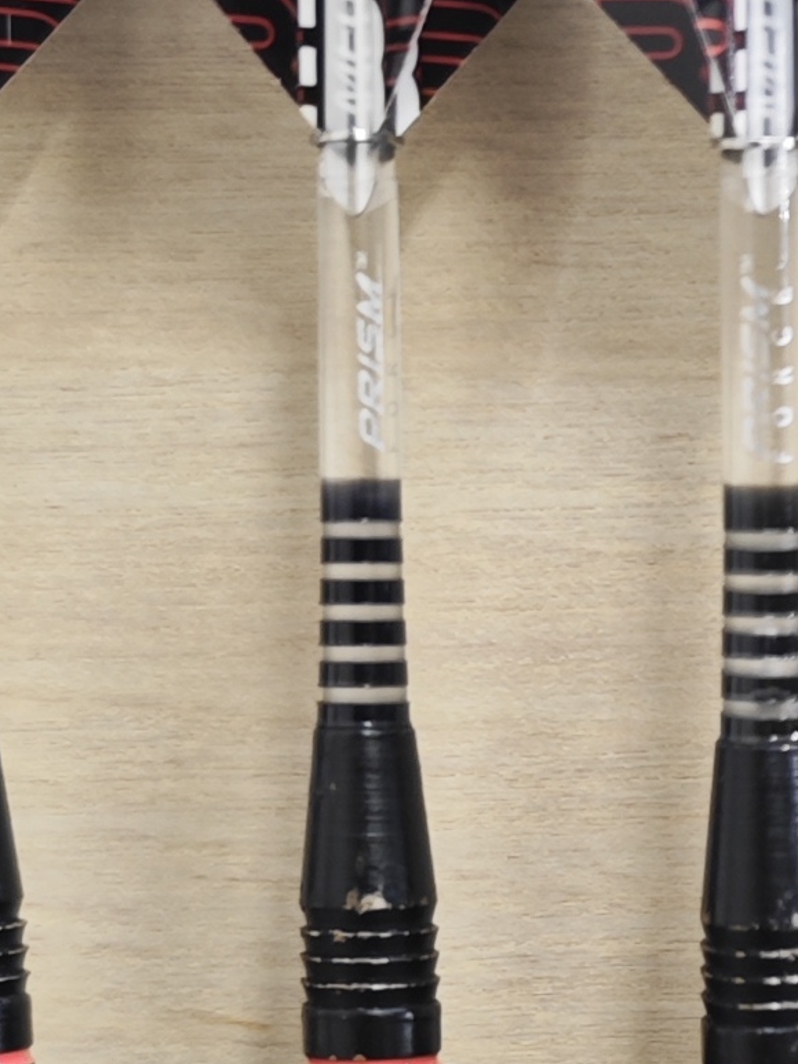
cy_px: 1007
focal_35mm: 122
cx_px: 1278
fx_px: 3750
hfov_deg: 11.5
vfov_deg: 15.9
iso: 320
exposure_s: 1/50
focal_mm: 7.79
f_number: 1.9
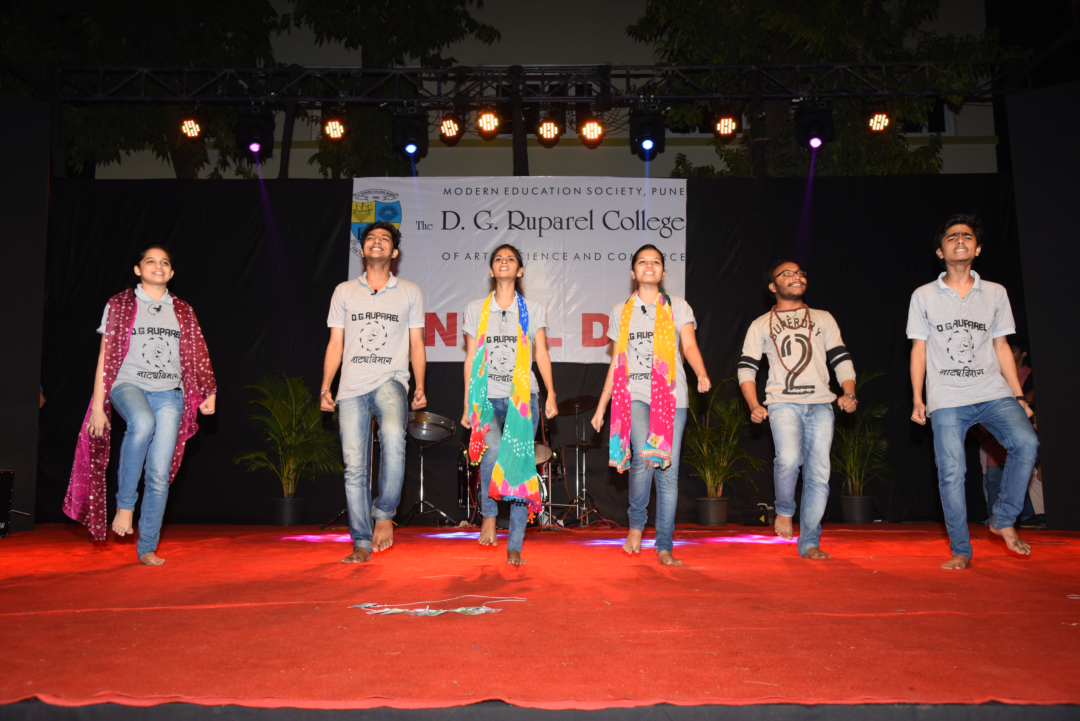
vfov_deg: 43.6
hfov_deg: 61.9
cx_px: 540
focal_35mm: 30
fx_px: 900
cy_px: 360
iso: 800
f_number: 5.6
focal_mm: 30
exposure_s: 1/125
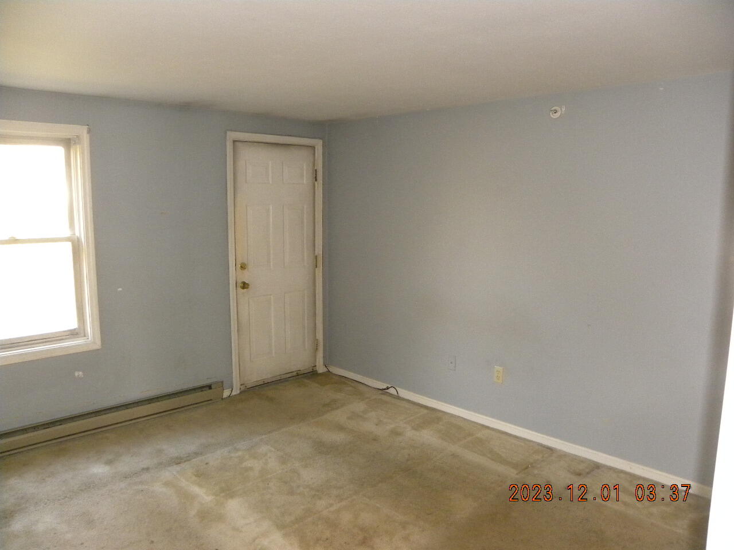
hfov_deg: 67.3
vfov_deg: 53.1
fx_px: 551
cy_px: 275
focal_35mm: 26
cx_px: 367
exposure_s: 1/30
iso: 400
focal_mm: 4.6
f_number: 2.8
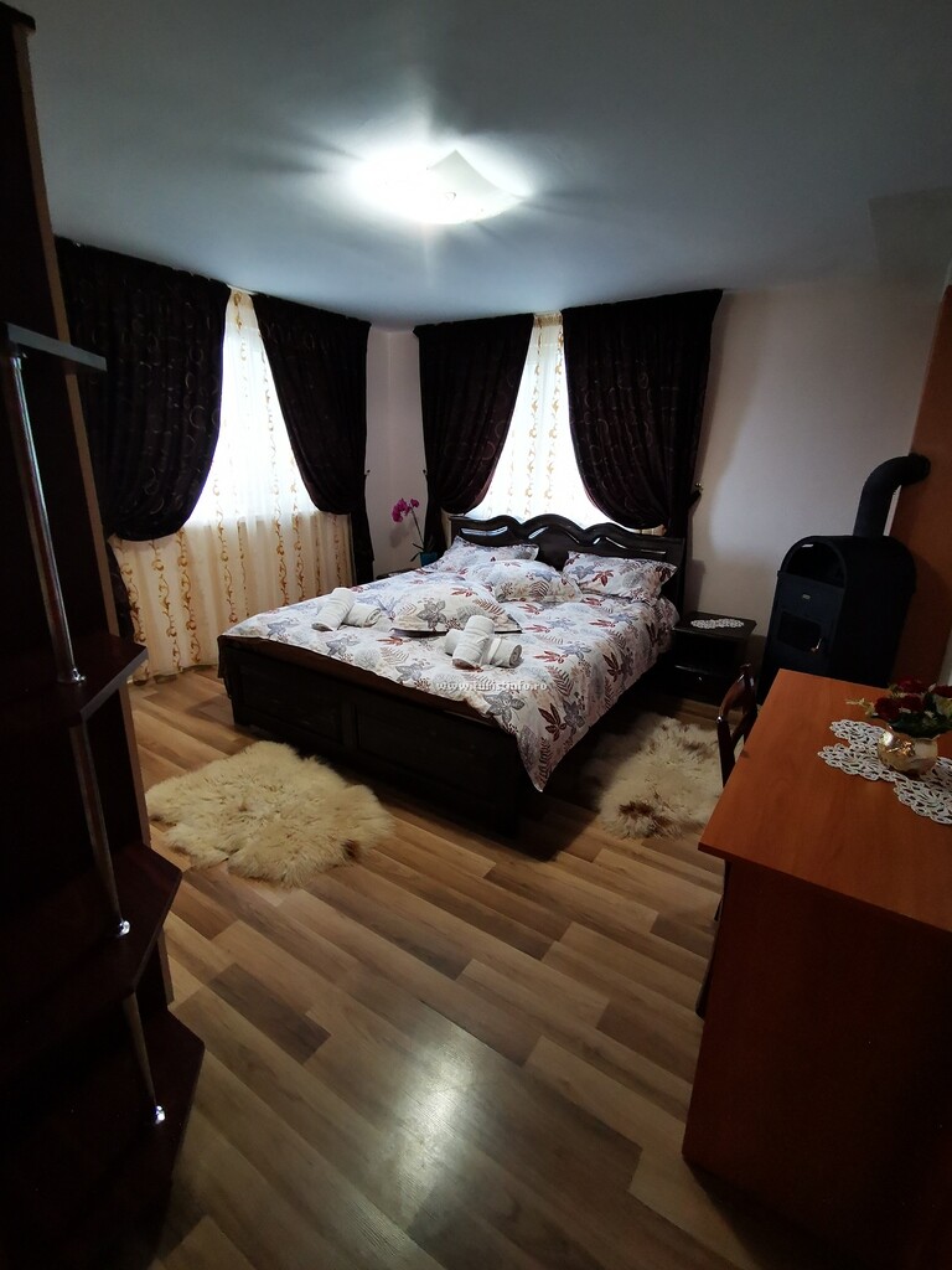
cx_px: 476
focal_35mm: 16
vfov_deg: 94.5
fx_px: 587
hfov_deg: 78.1
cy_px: 635
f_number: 2.2
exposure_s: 1/24
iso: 400
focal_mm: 2.35
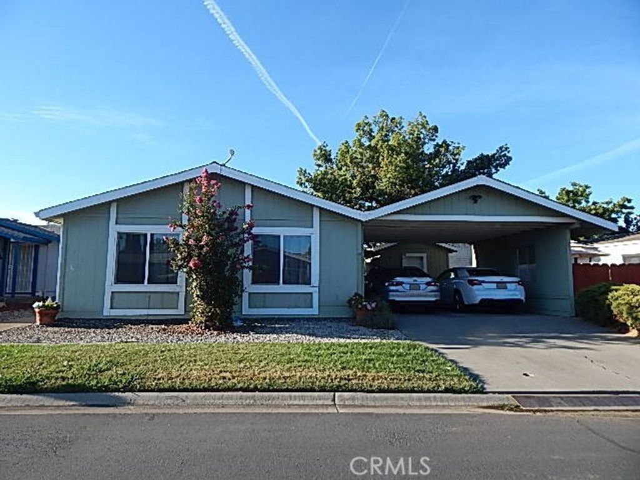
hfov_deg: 76.4
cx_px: 320
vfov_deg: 61.1
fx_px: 407
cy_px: 240
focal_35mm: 22
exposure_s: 1/800
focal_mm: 4
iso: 125
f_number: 3
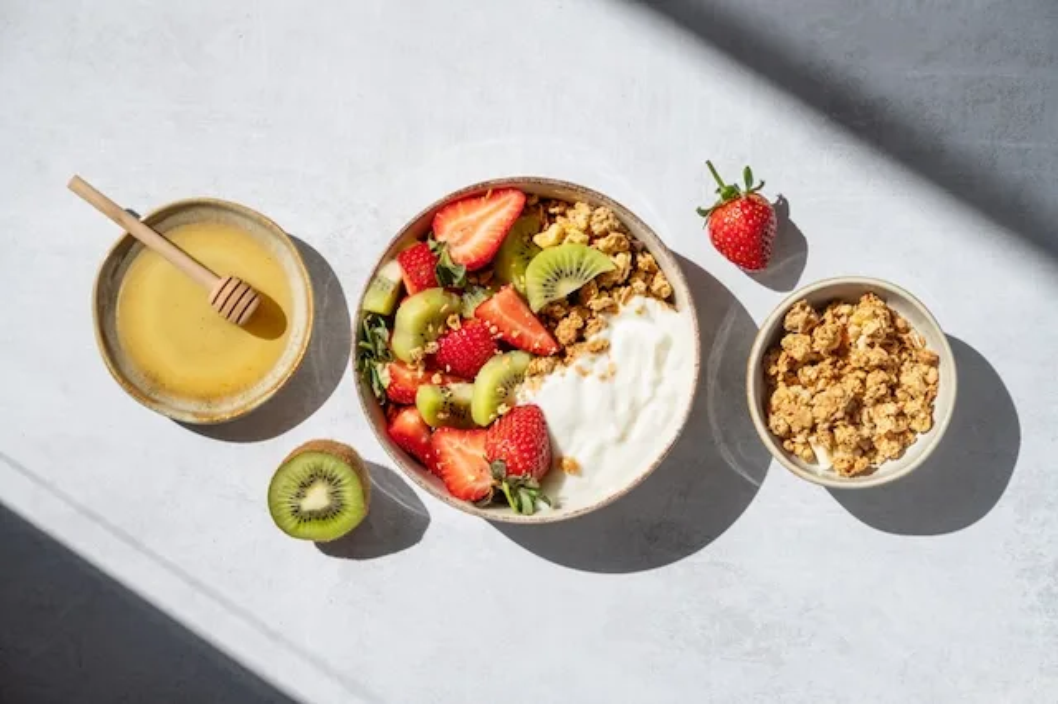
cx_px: 529
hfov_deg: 28.9
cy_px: 352
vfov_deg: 19.4
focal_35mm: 70
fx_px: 2056
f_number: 6.3
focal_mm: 70
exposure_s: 1/320
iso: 80
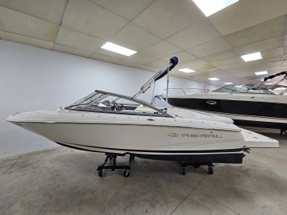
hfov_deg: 106.2
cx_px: 144
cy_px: 108
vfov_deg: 89.9
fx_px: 108
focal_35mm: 13
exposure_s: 1/50
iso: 80
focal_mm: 2.2
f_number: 2.2
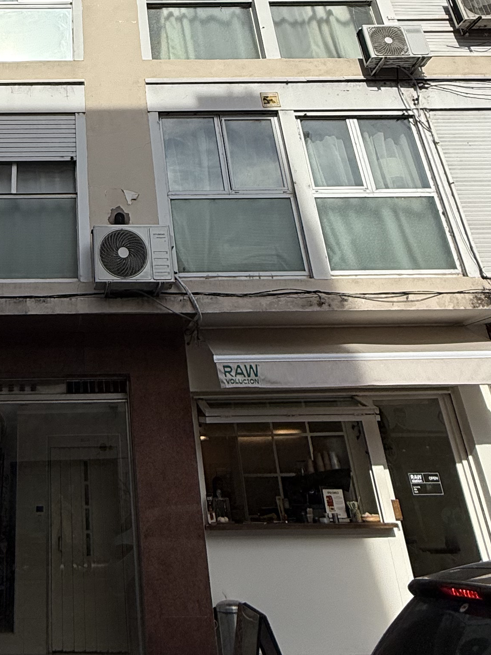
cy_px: 62
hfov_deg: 36.4
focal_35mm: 37
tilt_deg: +32.7
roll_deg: +0.2
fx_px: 700
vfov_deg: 45.3
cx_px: 56
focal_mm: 2.22
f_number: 2.2
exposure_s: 1/3891
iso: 50
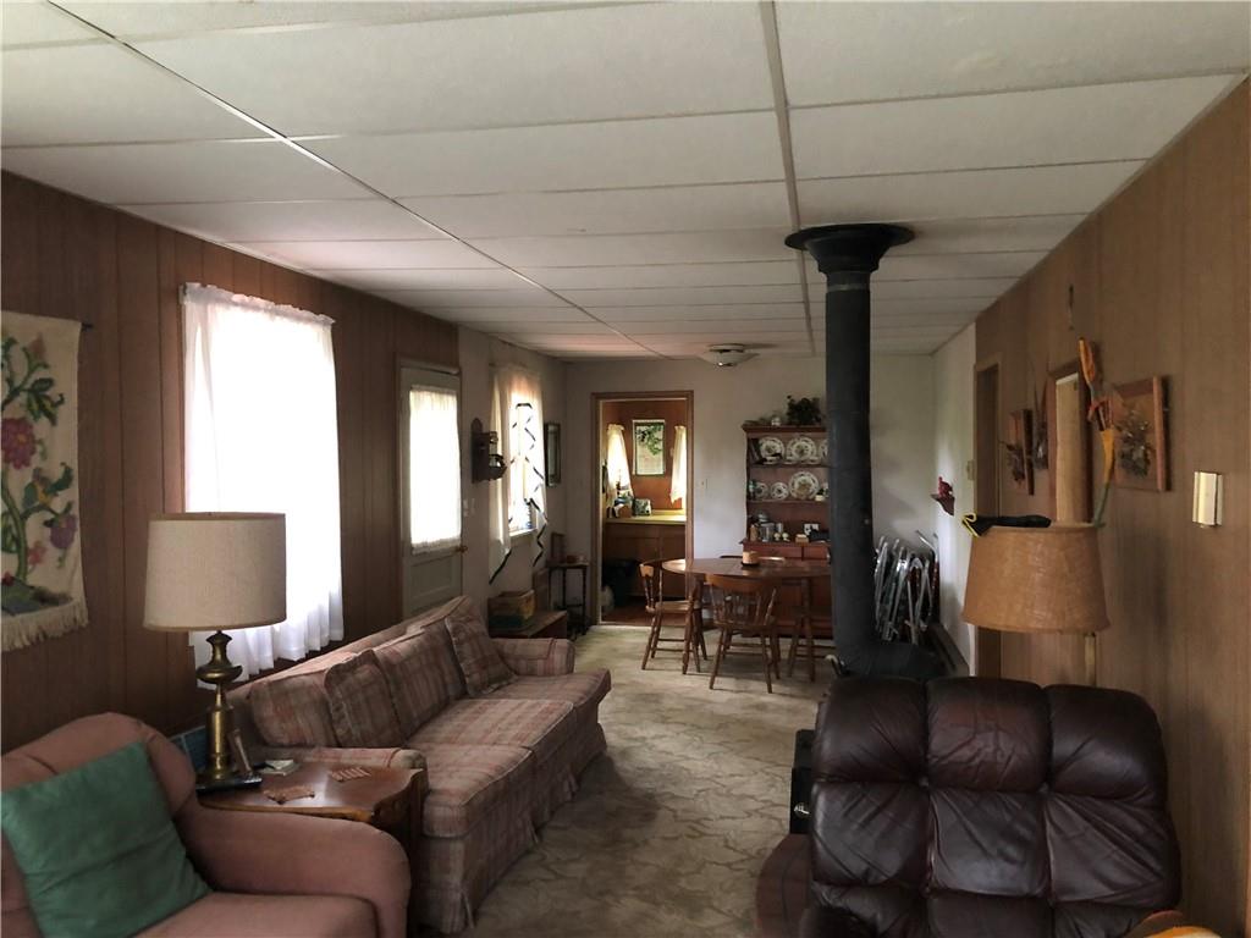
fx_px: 1012
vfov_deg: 49.7
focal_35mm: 28
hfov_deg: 63.4
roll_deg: +0.9
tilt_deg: -3.1
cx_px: 626
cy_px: 469
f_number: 1.8
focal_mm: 3.99
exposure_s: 1/5
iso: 100
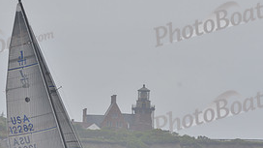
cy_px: 175
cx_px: 104
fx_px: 5300
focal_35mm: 760
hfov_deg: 2.8
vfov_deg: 1.6
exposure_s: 1/800
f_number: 9
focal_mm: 340
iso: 400
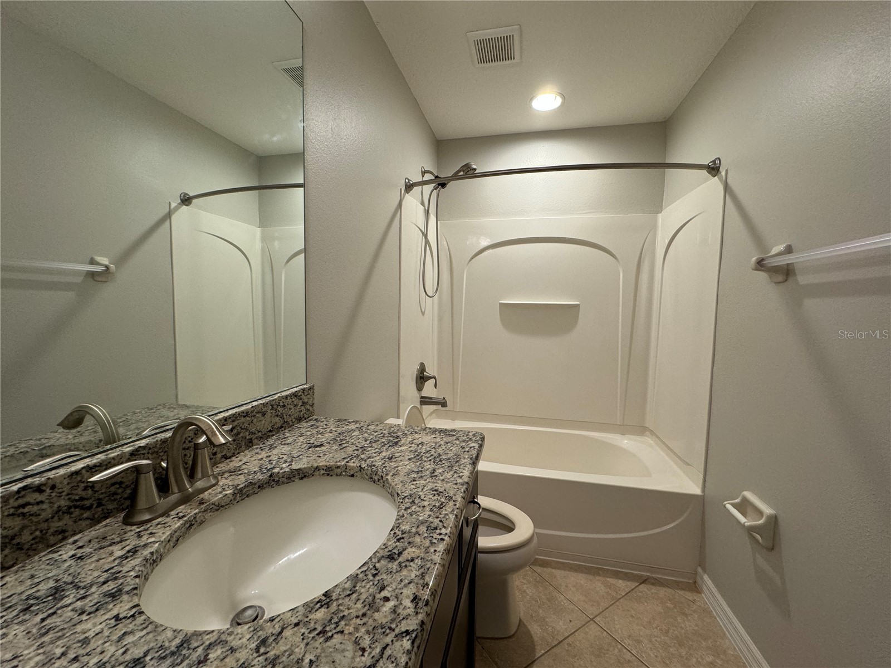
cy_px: 334
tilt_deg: -4.1
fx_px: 360
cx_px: 446
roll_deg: -0.3
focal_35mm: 14
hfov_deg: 102.1
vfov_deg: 85.7
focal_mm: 2.22
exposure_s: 1/60
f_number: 2.2
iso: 160
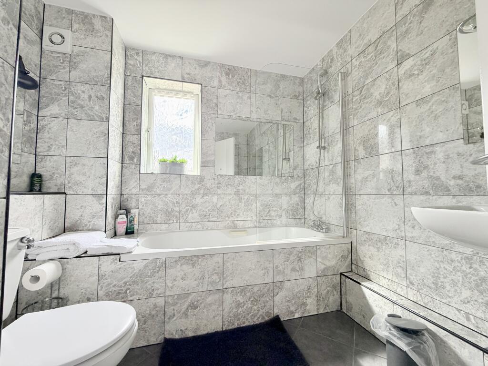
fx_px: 197
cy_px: 183
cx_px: 244
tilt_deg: +1.5
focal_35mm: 14
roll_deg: +0.6
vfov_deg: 85.7
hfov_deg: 102.1
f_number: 2.2
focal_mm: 2.22
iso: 200
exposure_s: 1/121
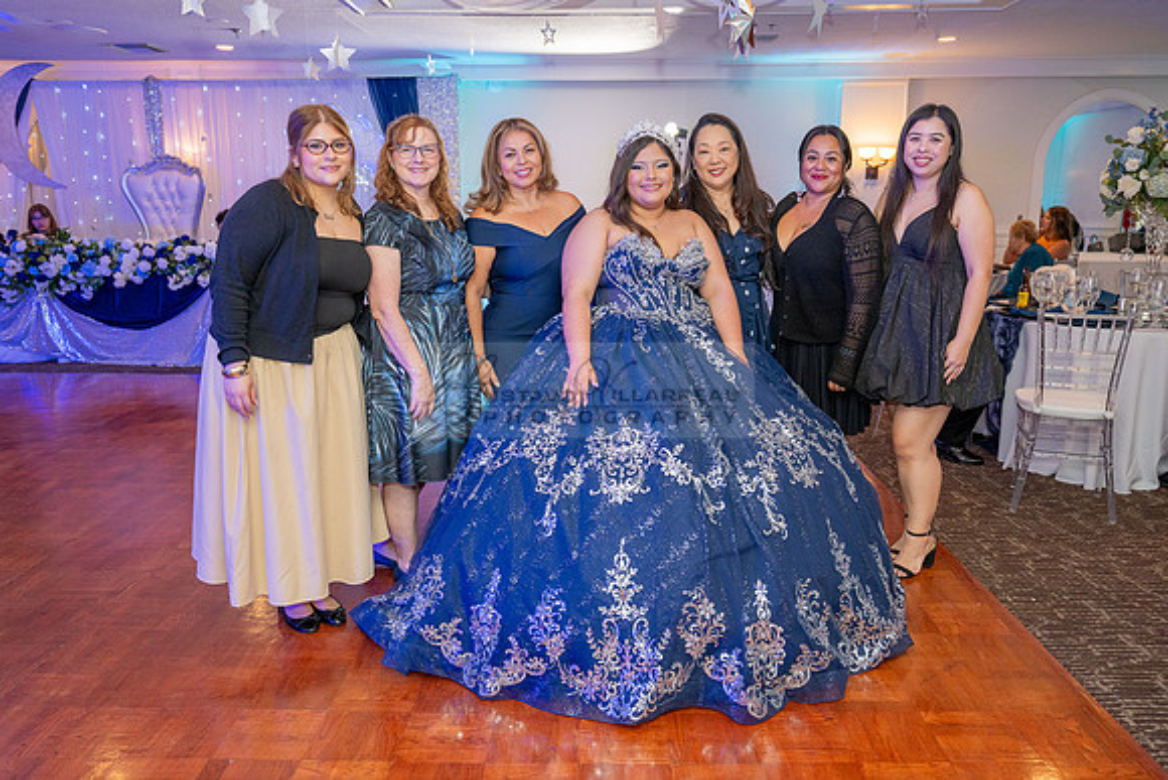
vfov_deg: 45.0
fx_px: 941
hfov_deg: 63.6
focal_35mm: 29
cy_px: 390
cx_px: 584
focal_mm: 29
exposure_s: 1/200
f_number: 3.5
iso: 1000
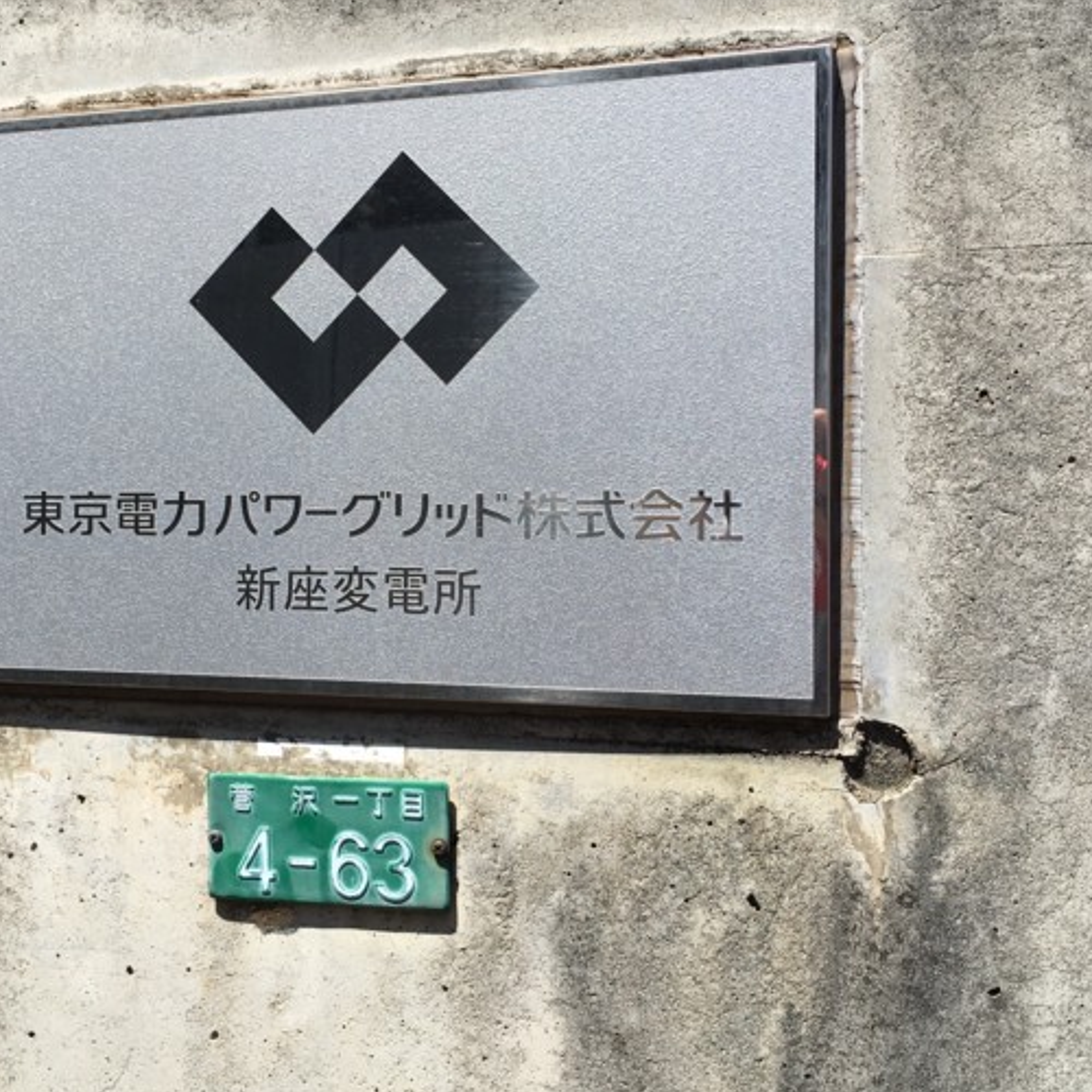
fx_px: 1463
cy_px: 515
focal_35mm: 41
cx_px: 402
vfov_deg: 40.9
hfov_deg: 40.6
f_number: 2.2
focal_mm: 4.15
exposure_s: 1/1350
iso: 25
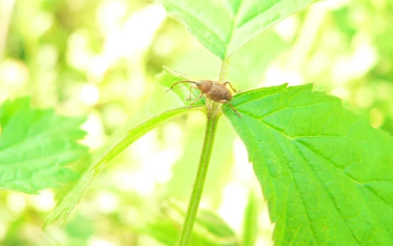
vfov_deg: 24.0
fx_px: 579
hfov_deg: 37.5
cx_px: 197
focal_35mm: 54
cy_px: 98
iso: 100
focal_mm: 8.3
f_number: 3.3
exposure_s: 1/25
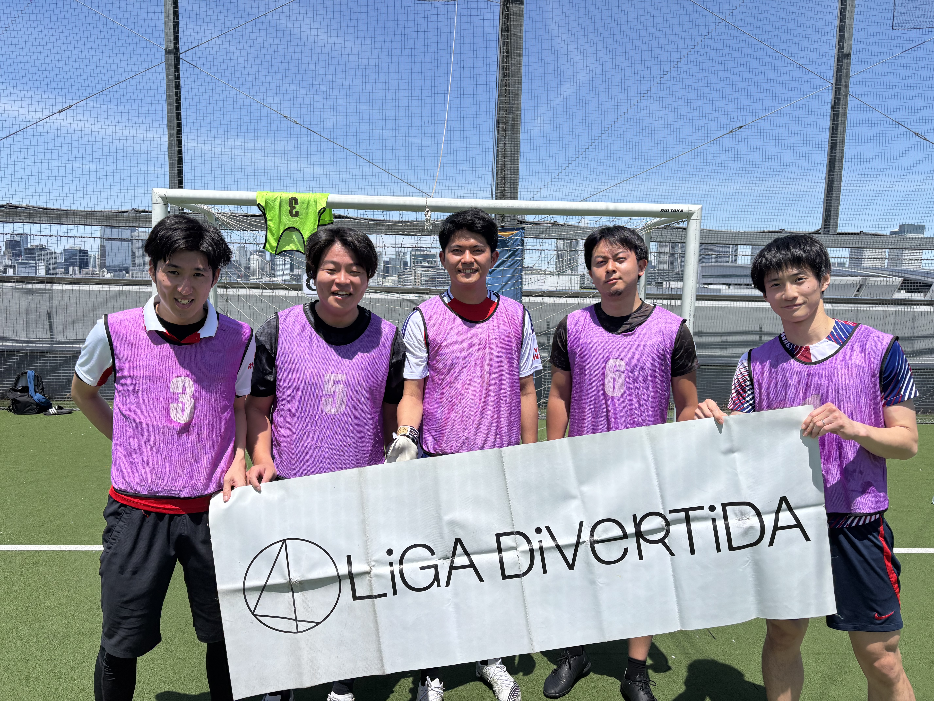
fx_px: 702
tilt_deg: -5.4
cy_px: 350
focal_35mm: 26
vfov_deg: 53.1
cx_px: 467
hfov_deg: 67.3
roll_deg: -1.1
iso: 50
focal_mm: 5.96
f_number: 1.6
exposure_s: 1/4630
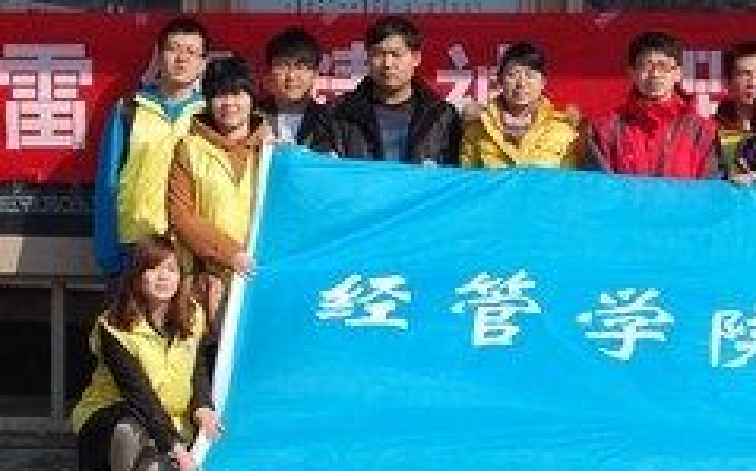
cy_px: 223
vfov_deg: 8.9
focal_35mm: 148
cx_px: 512
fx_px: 3045
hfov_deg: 14.1
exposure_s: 1/500
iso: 400
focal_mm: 55
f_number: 11
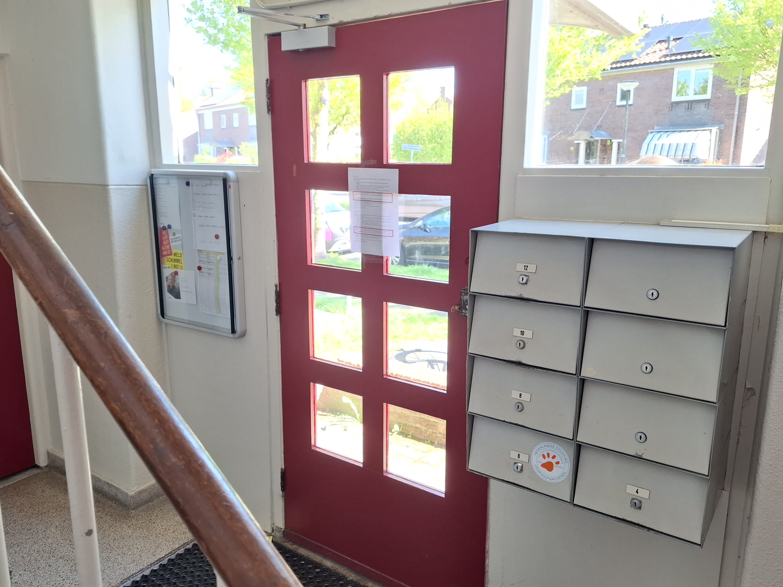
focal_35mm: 26
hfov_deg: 67.3
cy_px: 289
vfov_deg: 53.1
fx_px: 588
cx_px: 381
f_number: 1.8
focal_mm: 5.5
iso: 250
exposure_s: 1/100
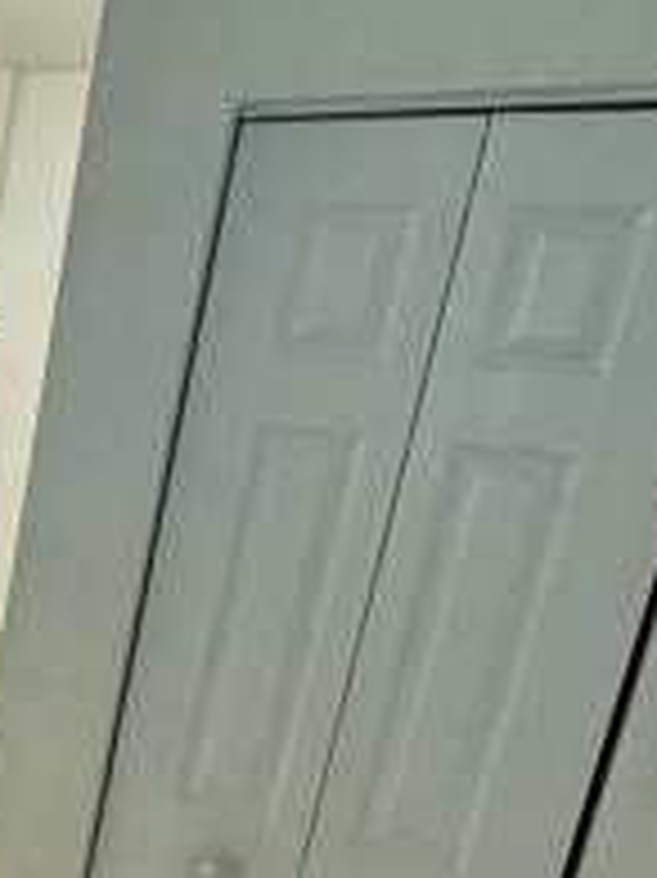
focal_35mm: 46
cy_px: 630
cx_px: -356
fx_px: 1165
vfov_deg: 40.4
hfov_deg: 24.0
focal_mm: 2.22
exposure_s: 1/120
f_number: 2.2
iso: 200
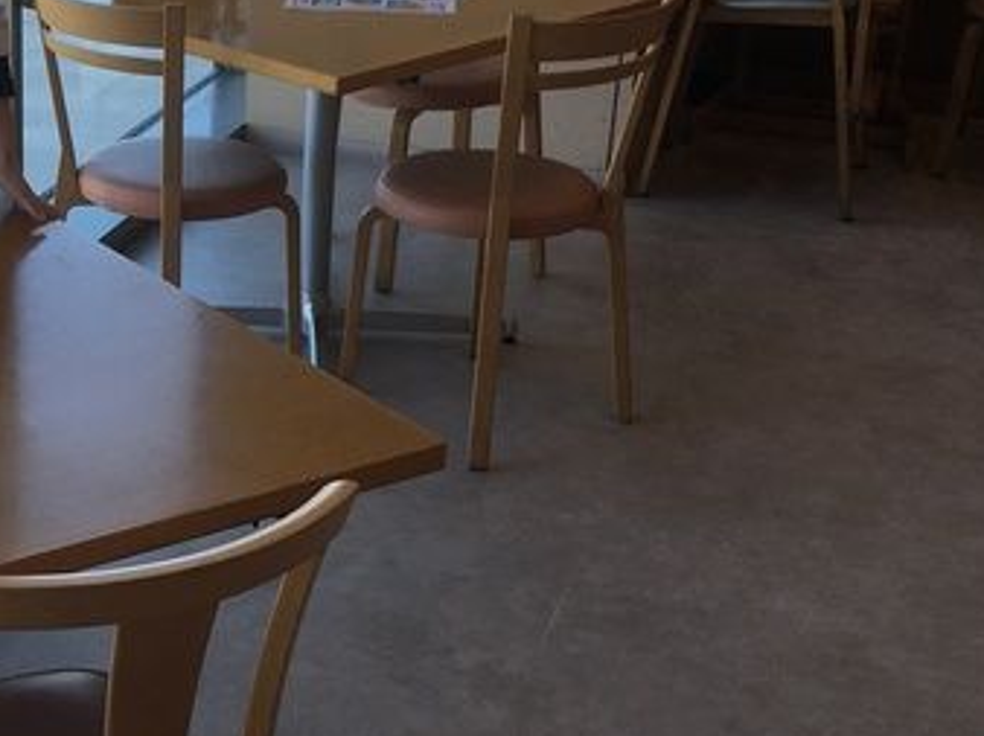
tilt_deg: -22.3
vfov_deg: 21.0
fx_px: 1988
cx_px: -74
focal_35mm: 70
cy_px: 313
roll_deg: +1.5
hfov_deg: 25.9
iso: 25
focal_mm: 4.15
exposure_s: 1/159
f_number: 2.2
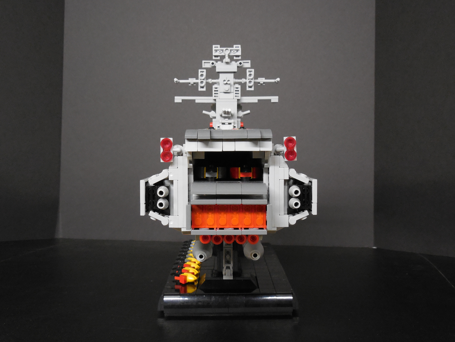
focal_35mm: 39
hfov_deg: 47.9
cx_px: 228
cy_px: 171
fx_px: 513
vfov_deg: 36.8
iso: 500
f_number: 3.8
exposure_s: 1/8
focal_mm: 7
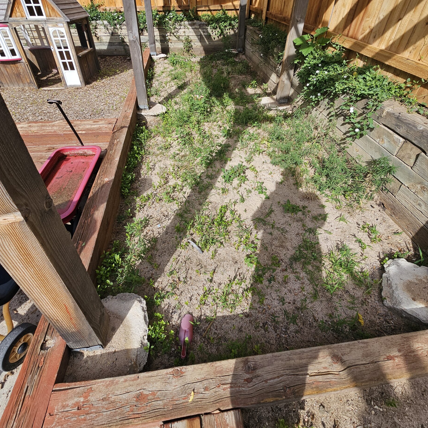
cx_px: 214
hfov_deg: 87.4
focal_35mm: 16
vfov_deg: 85.6
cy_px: 159
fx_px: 224
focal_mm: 2.2
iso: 50
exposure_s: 1/1422
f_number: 2.2
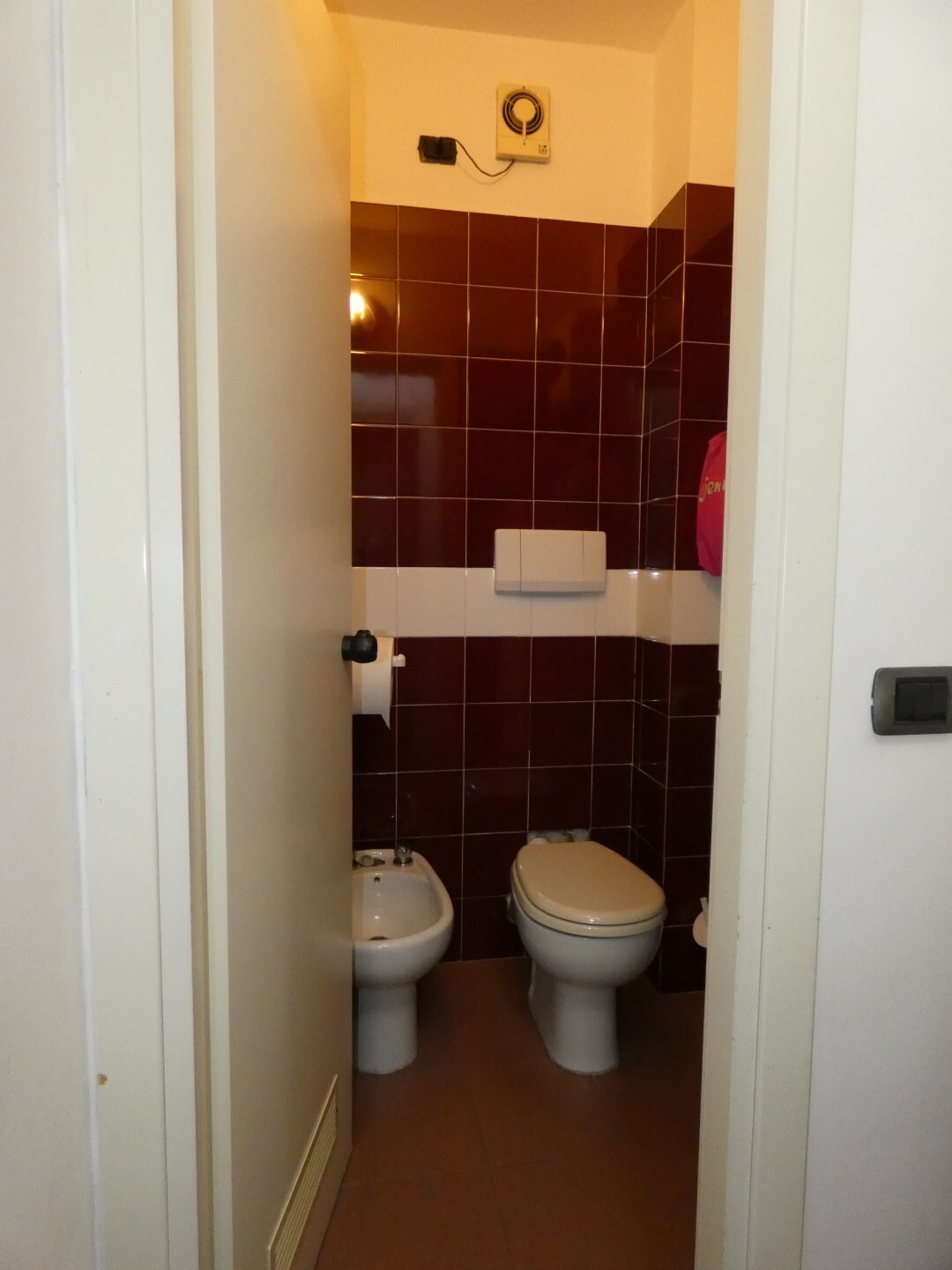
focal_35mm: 20
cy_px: 635
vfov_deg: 81.7
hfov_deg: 66.0
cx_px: 476
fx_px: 733
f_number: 2.8
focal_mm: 3.6
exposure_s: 1/60
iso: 800
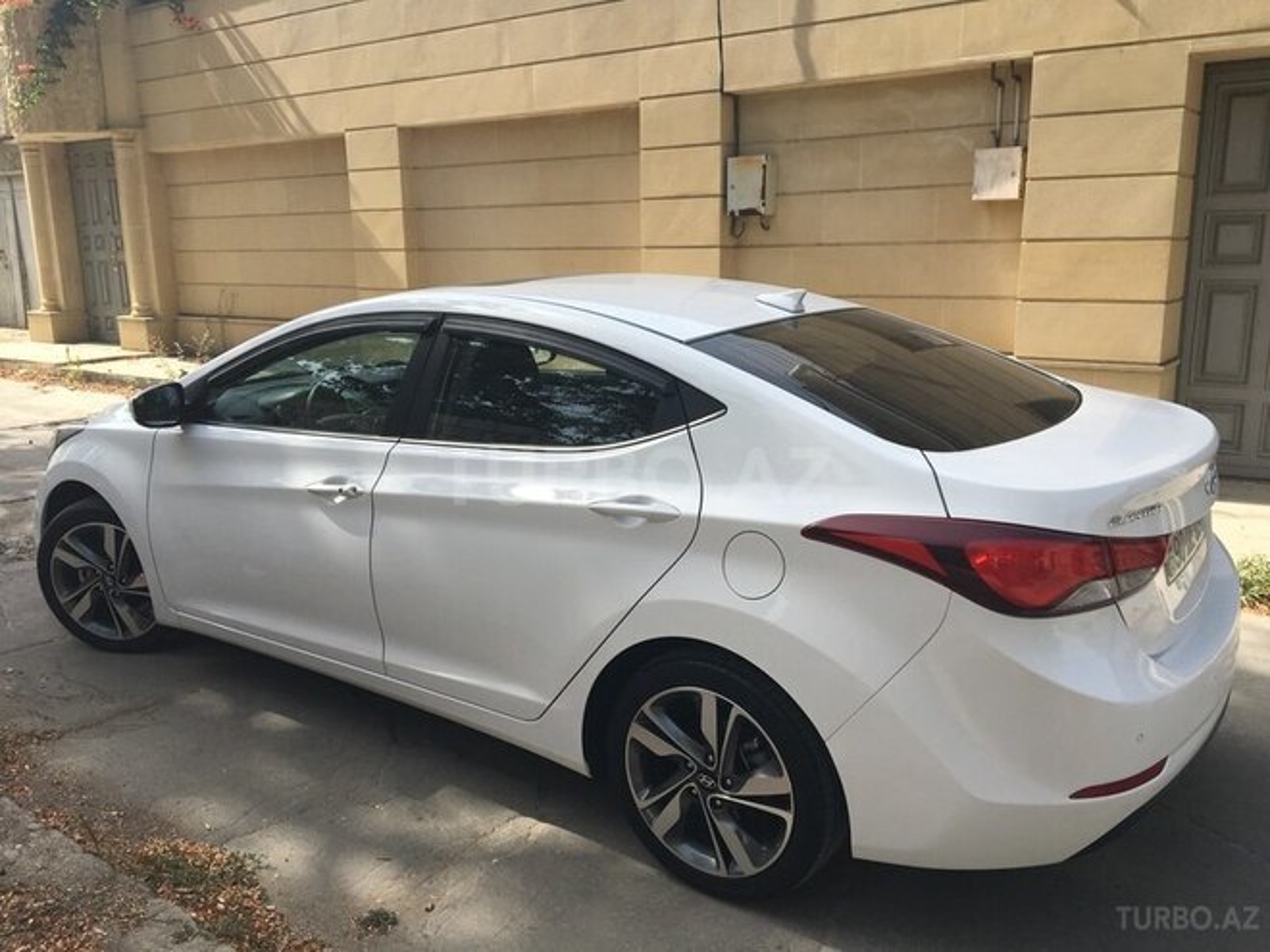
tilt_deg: -12.1
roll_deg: +1.0
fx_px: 1064
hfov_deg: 61.7
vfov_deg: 48.2
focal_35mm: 29
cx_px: 635
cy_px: 476
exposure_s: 1/864
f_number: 2.2
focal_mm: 4.15
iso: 25
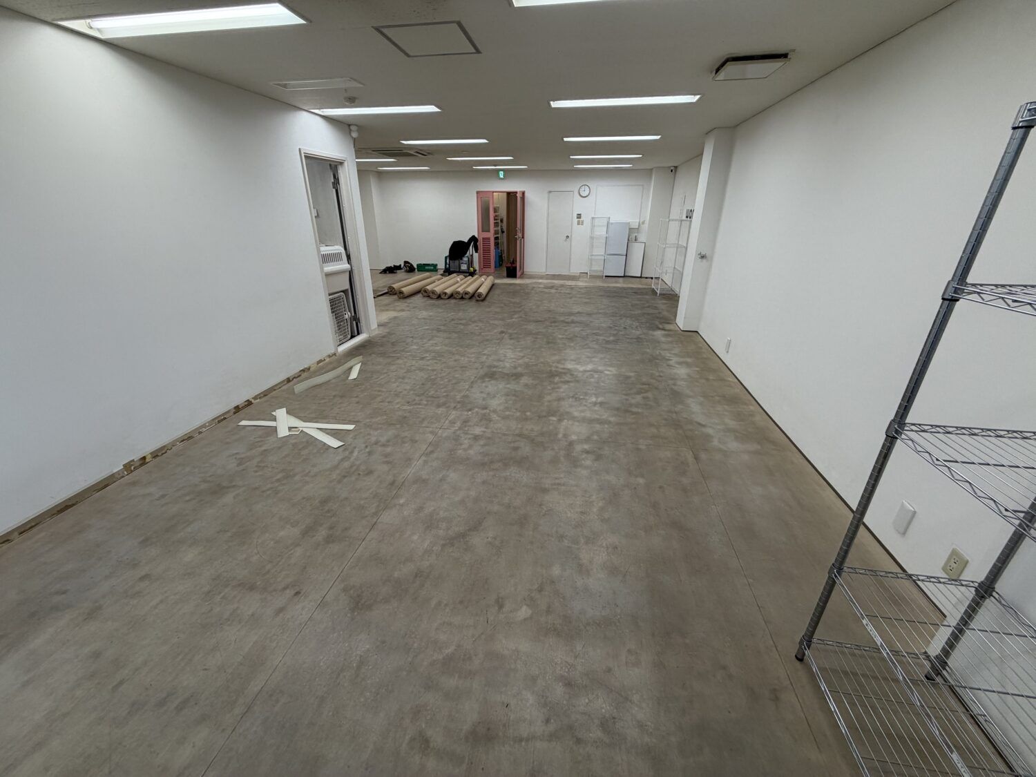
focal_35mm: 14
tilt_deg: -23.1
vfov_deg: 85.7
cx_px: 518
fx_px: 419
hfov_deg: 102.1
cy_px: 388
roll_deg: -0.1
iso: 100
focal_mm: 2.22
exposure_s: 1/120
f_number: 2.2
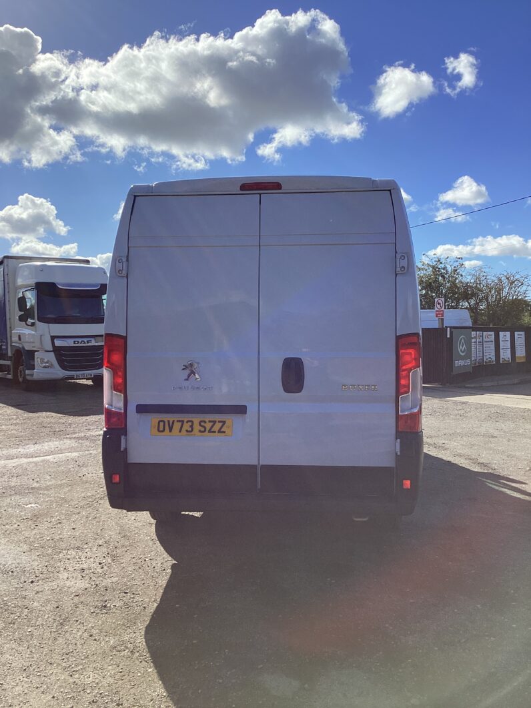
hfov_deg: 45.5
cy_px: 354
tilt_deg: -1.1
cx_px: 266
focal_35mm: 31
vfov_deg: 58.3
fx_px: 634
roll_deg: -0.1
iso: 25
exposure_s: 1/1852
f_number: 2.4
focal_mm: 3.3
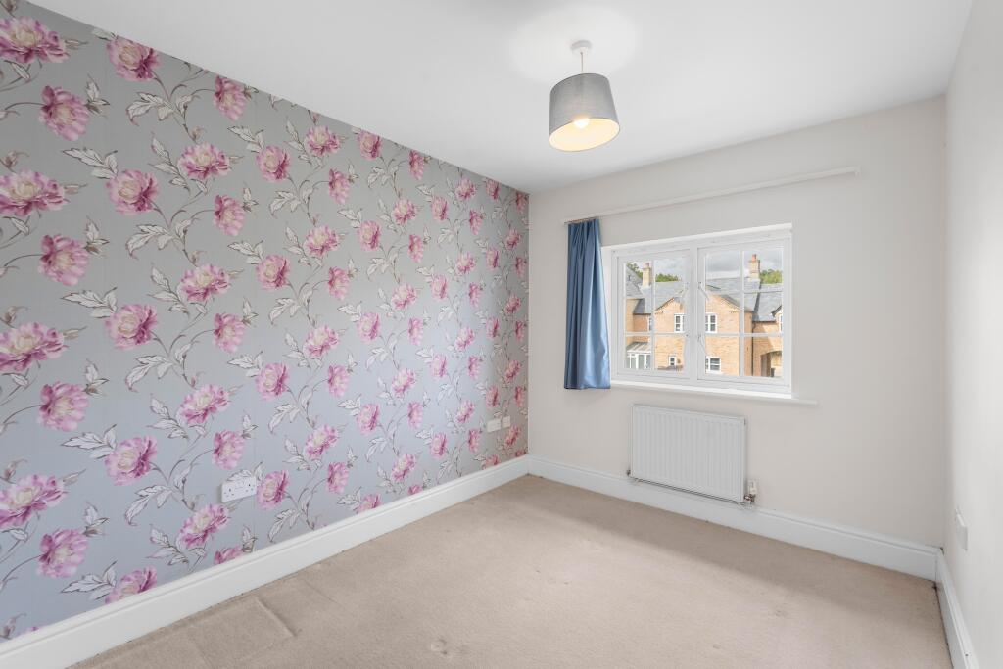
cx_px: 502
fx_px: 446
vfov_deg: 73.8
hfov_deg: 96.7
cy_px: 334
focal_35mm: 16
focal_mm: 16
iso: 320
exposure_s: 1/5
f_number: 8
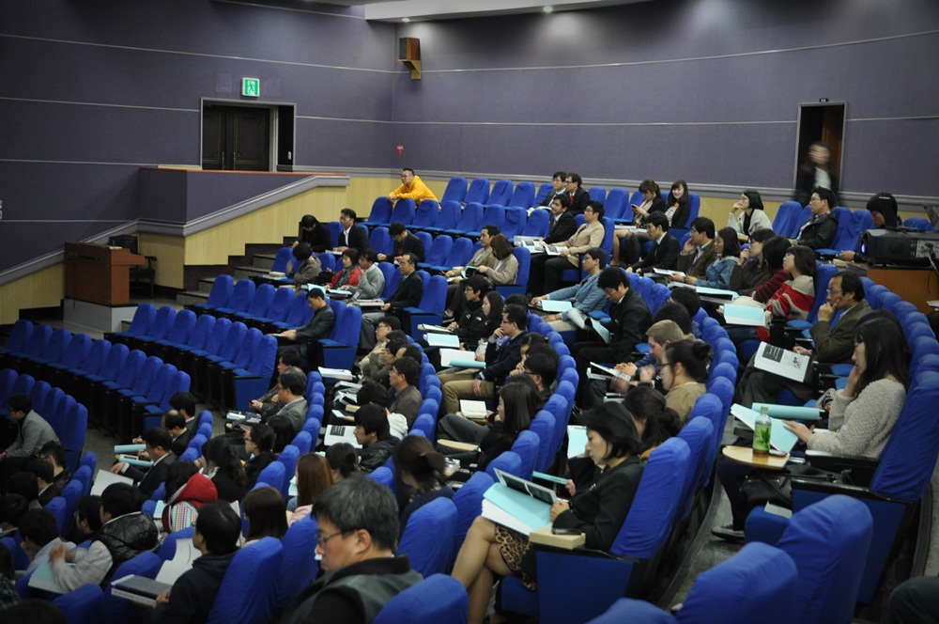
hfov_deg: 37.9
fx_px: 1368
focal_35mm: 52
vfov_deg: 25.7
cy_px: 312
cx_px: 470
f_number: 4.5
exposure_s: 1/8
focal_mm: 35
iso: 1100
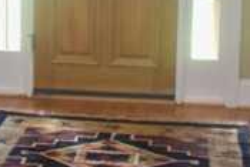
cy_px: -39
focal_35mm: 133
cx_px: 6
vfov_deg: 10.2
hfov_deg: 15.2
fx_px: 924
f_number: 2.8
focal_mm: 7.54
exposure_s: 1/30
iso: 200
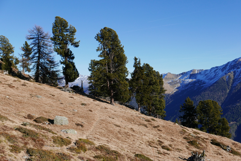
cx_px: 120
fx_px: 348
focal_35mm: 52
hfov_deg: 38.2
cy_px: 80
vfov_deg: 26.0
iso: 200
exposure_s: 1/800
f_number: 5.6
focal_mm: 23.6
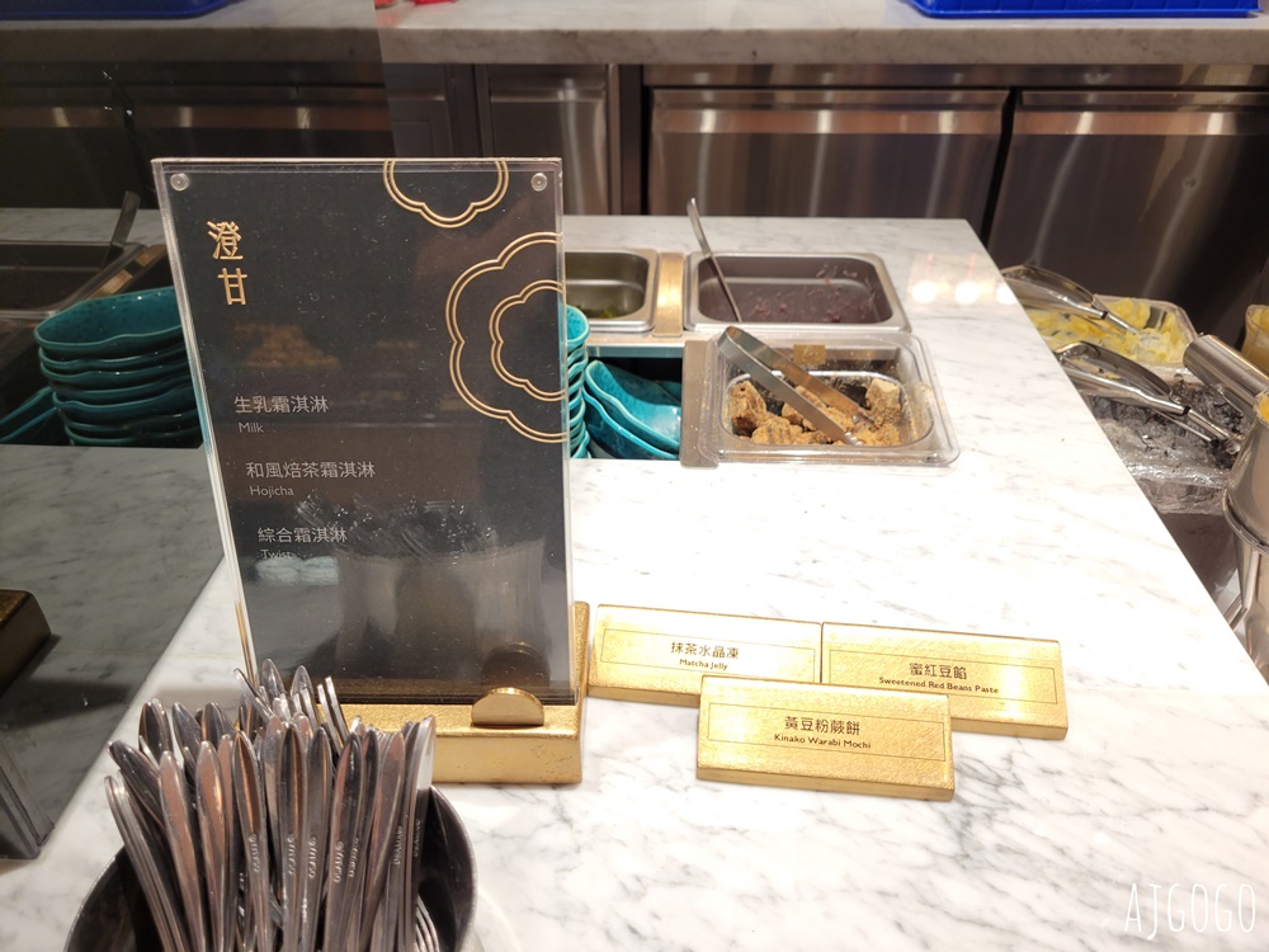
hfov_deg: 67.3
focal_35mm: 26
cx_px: 634
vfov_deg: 53.1
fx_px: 953
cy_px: 476
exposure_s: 1/45
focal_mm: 5.4
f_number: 1.8
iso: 80
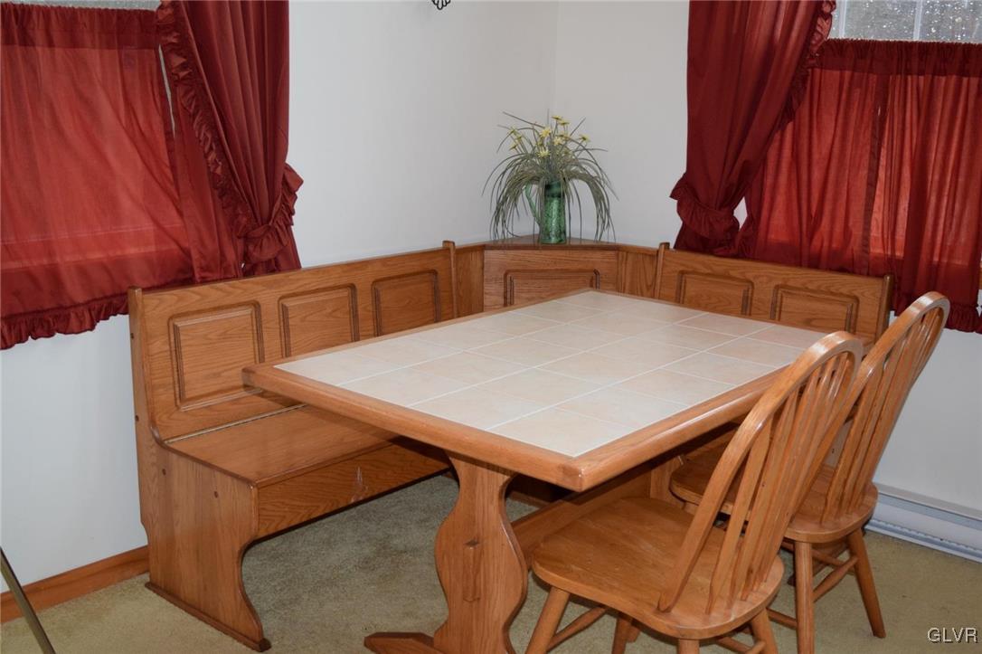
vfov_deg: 34.2
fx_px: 1063
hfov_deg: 49.6
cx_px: 491
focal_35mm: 39
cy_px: 327
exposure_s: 1/80
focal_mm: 26
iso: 800
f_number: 4
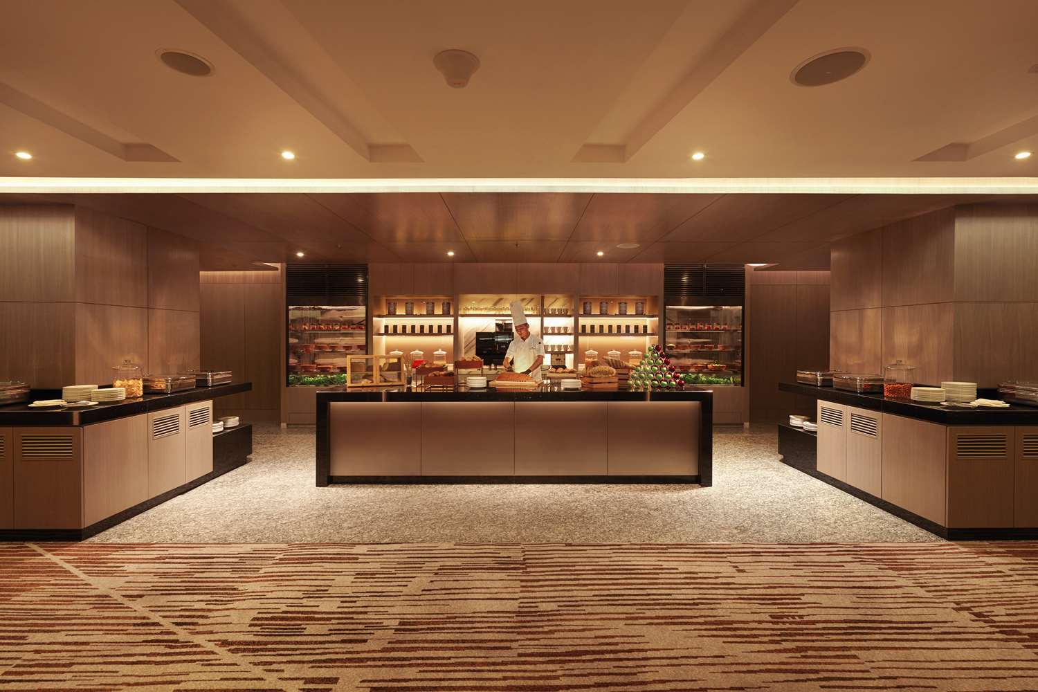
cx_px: 519
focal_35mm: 16
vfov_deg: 73.7
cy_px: 346
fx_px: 461
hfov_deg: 96.7
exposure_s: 1/8
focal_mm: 16
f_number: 8
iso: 400
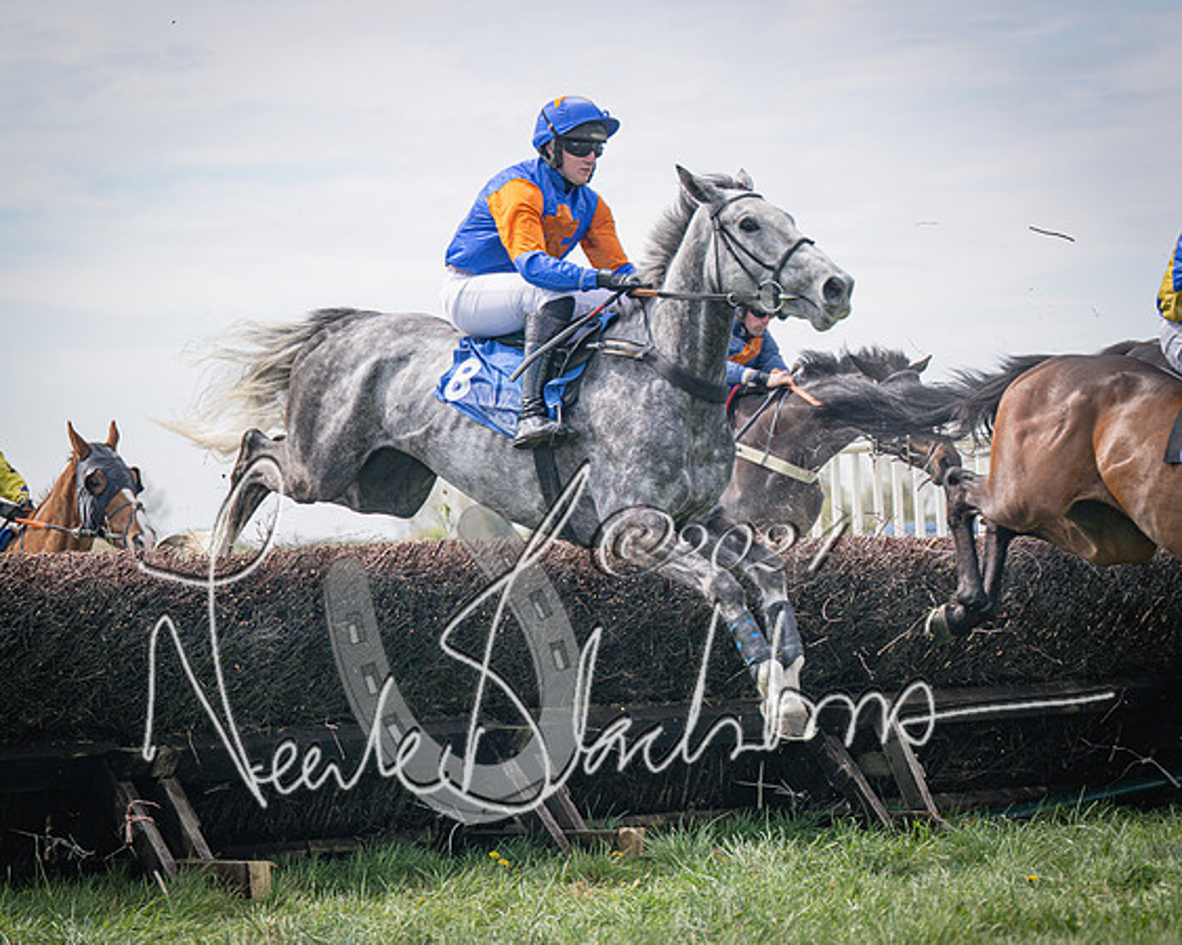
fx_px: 4784
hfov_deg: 14.1
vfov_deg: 11.3
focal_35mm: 137
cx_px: 720
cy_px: 470
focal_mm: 98
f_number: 4
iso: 200
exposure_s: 1/2500
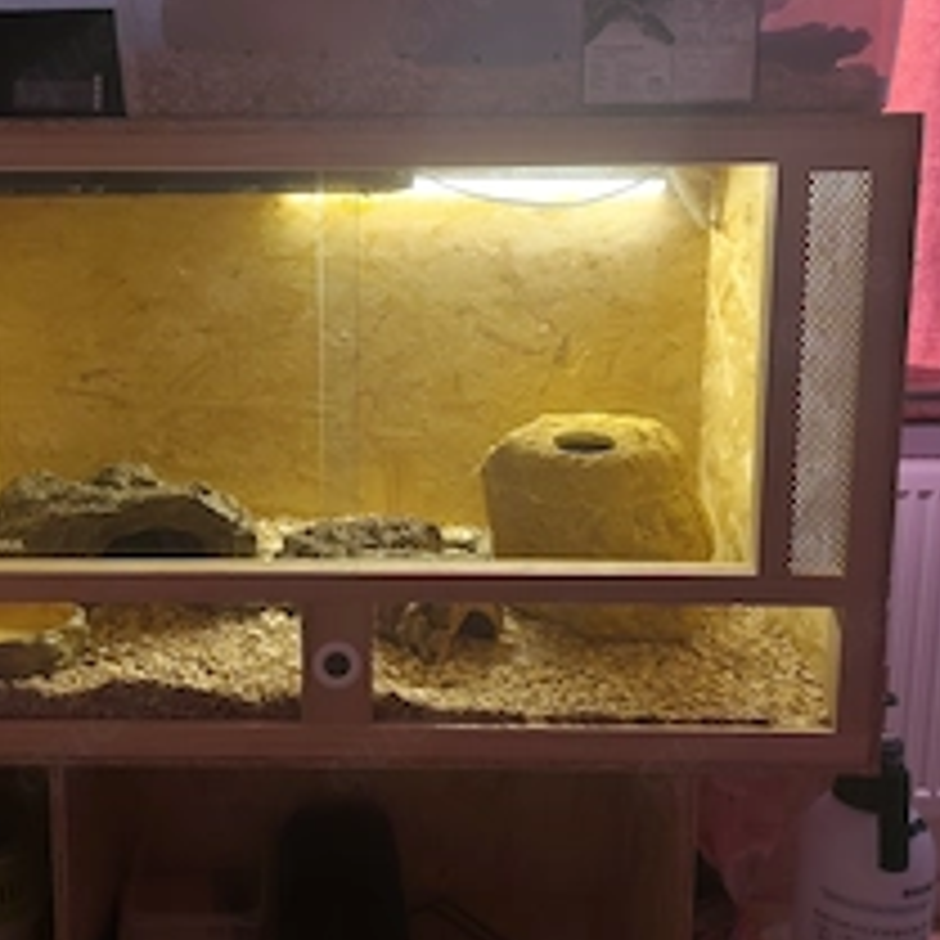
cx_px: 306
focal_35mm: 39
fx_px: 1198
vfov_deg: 42.8
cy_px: 418
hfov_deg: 42.2
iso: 800
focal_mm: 6.19
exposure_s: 1/50
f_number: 1.65
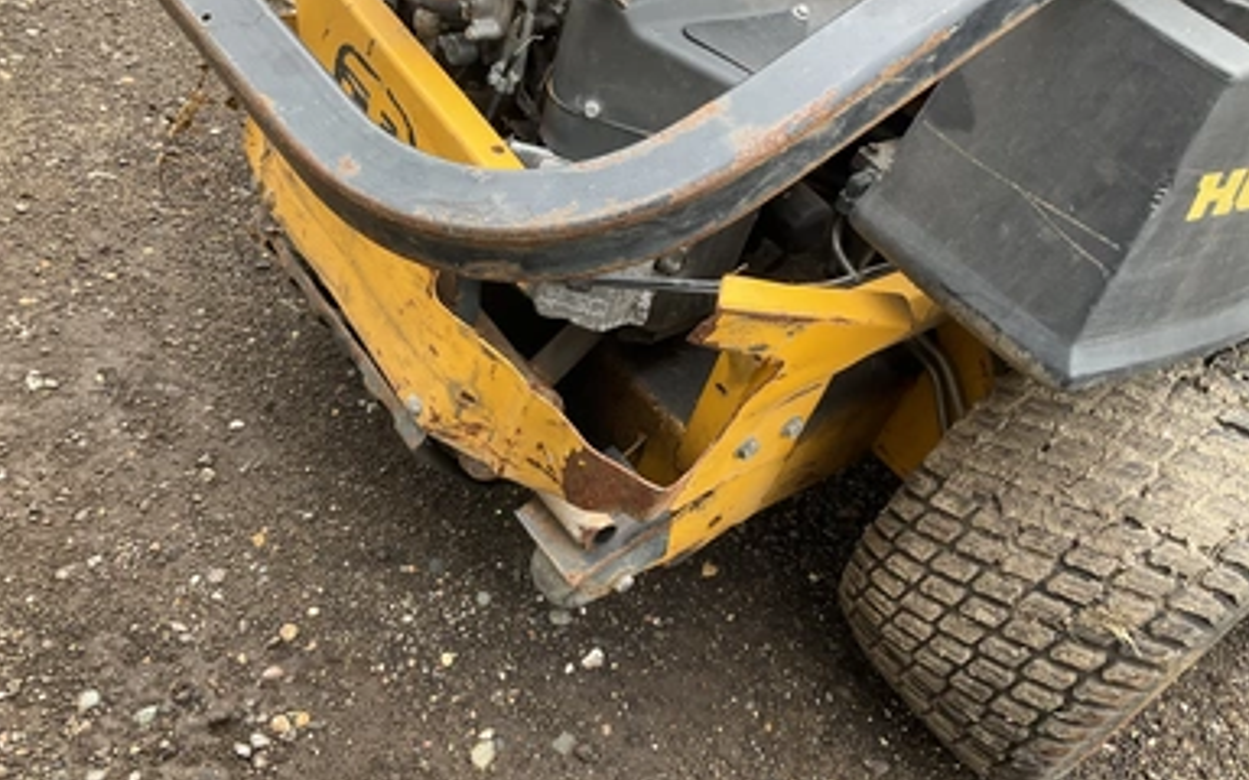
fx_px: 1089
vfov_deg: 39.4
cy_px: 390
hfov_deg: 59.6
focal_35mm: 32
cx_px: 638
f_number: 1.8
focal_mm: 3
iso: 16
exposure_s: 1/122
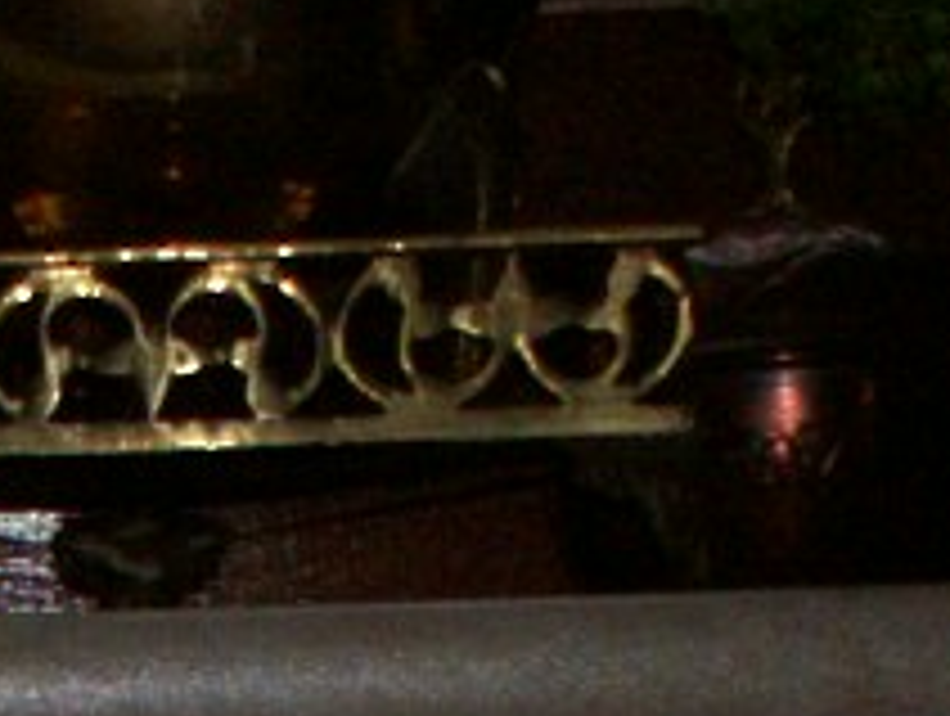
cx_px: -135
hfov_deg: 9.4
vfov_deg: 6.7
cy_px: 1882
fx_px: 5691
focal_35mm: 207
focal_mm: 6
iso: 140
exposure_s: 1/60
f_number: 4.5
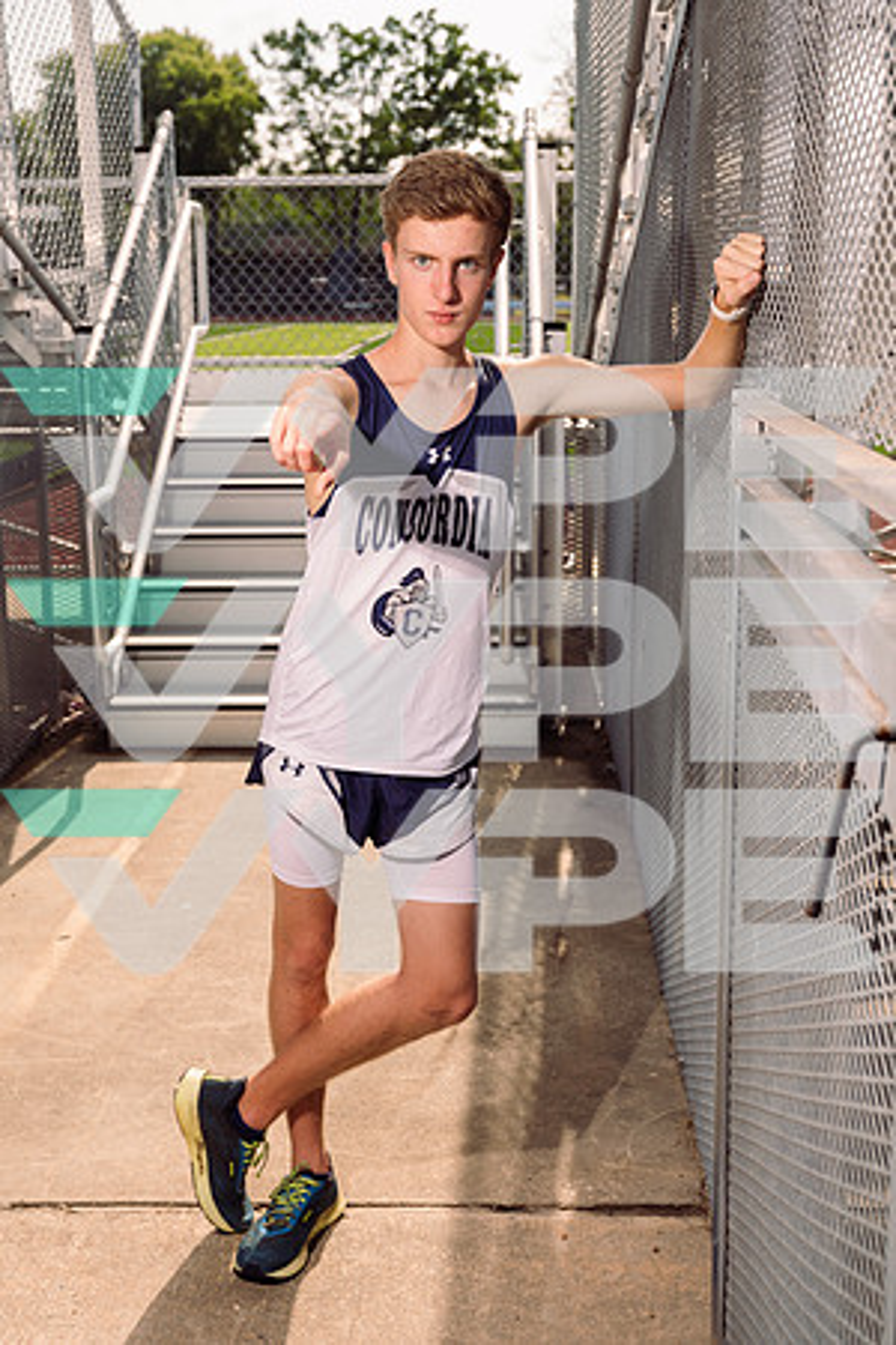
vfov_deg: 39.6
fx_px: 1867
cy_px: 672
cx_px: 448
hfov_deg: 27.0
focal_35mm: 50
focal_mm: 50
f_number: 6.3
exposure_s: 1/250
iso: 64
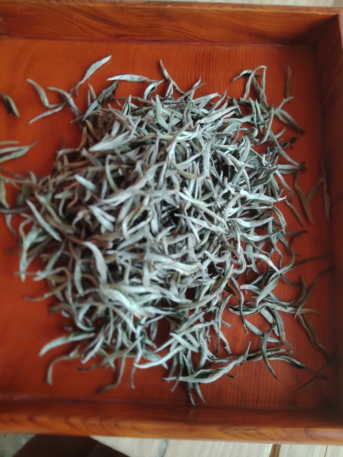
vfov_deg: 67.3
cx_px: 172
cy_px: 228
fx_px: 344
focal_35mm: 26
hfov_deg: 53.1
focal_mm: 4.25
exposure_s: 1/120
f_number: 1.8
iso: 121
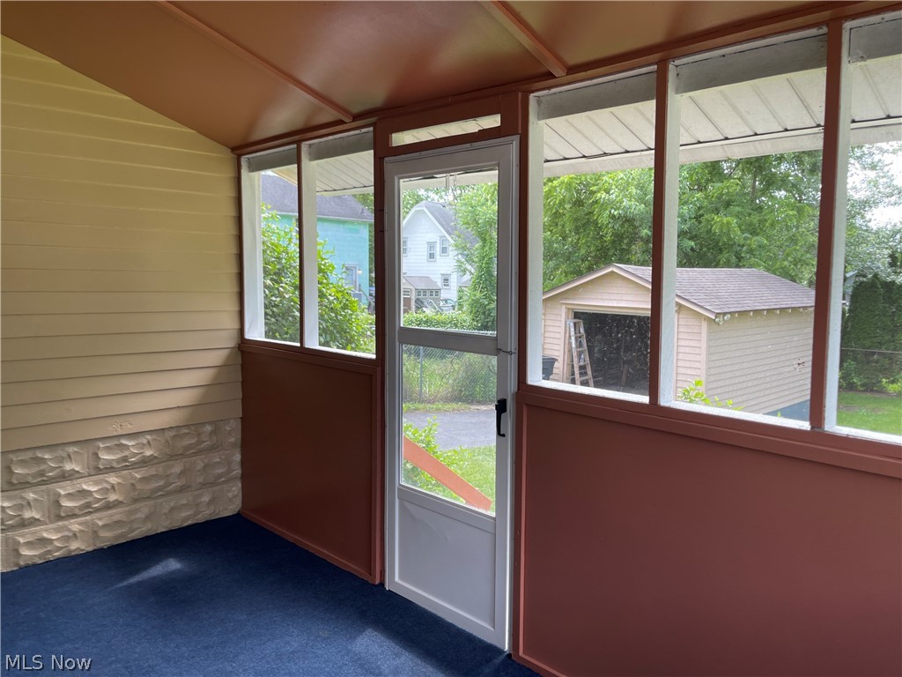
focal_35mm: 25
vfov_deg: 54.9
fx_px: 651
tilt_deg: -5.6
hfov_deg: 69.4
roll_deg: -0.5
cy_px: 338
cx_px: 451
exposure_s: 1/121
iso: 32
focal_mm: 5.1
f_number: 1.6
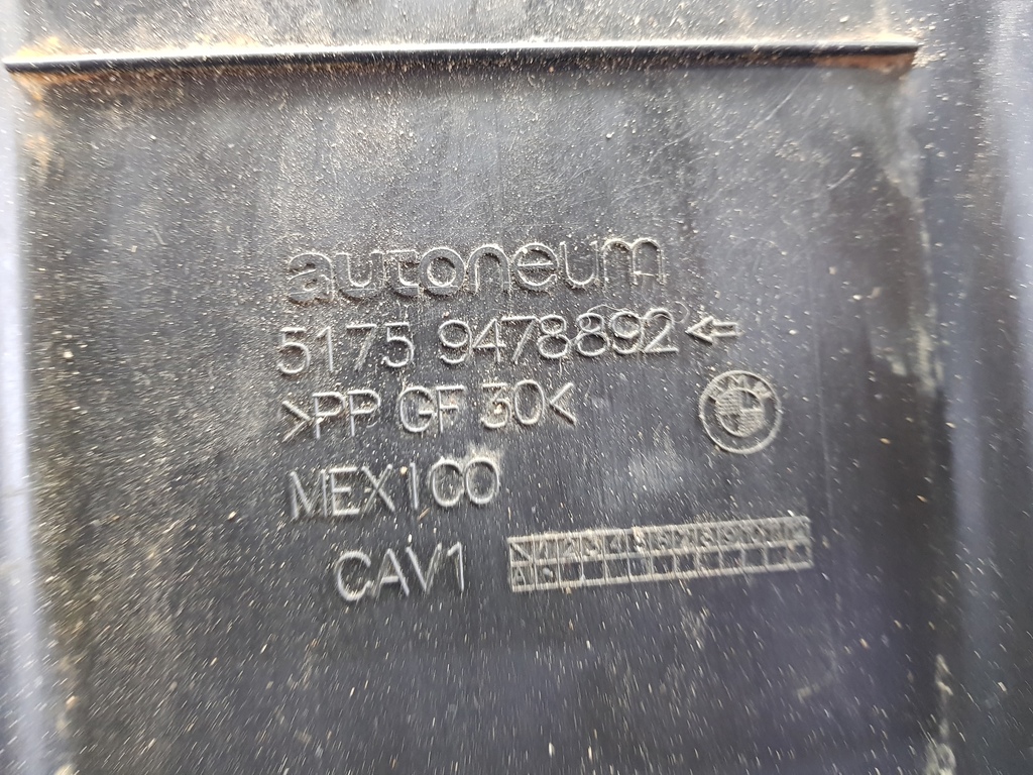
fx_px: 776
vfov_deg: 53.1
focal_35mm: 26
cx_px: 516
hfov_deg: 67.3
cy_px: 388
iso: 250
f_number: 1.7
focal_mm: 4.2
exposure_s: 1/14
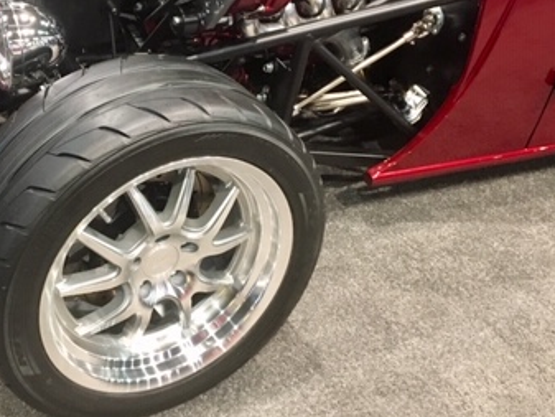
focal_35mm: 55
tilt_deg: -28.6
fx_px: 882
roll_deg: -4.6
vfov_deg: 26.3
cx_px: 191
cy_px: 117
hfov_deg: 34.6
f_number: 2.2
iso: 200
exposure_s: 1/17
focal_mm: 4.15
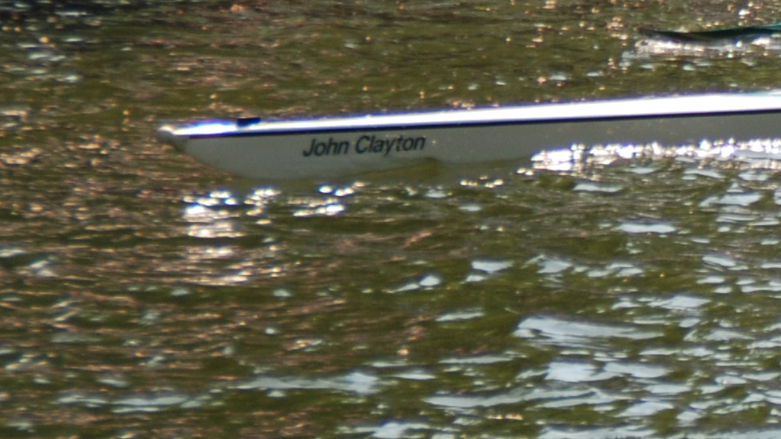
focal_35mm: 504
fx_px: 10438
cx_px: 1497
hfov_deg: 4.2
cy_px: -80
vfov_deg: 2.4
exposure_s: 1/500
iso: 200
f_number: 5.6
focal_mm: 80
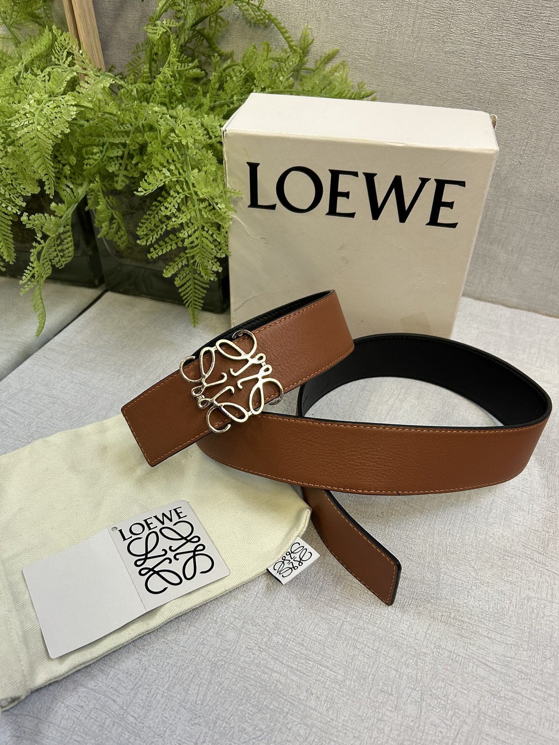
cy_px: 385
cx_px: 279
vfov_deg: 65.3
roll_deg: -2.4
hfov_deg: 51.4
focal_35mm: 27
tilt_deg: -39.4
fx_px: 581
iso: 100
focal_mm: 5.7
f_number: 1.5
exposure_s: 1/100
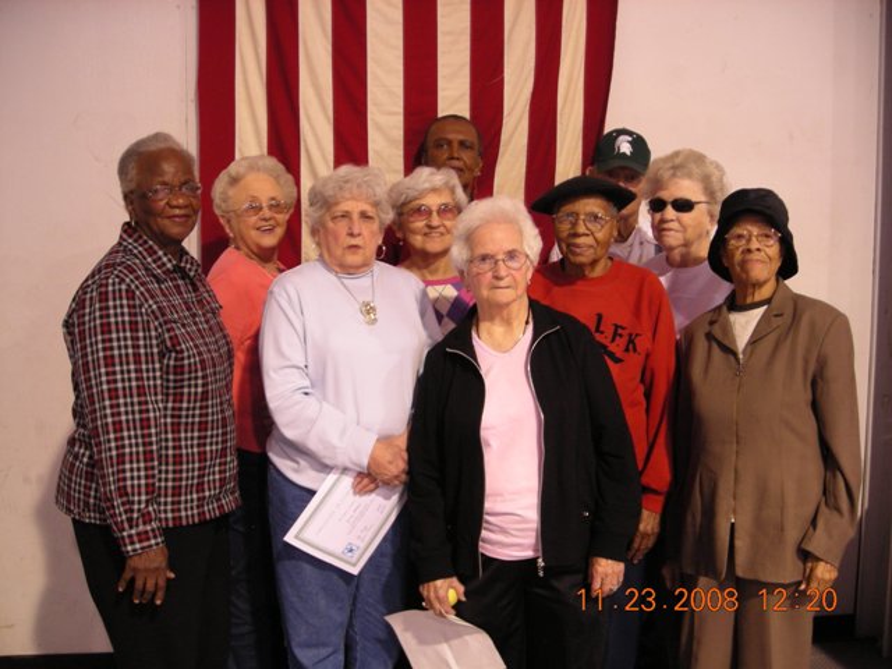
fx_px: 979
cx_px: 446
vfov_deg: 37.7
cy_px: 334
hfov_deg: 49.0
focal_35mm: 38
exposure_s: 1/4.9
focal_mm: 6.3
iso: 200
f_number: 3.2
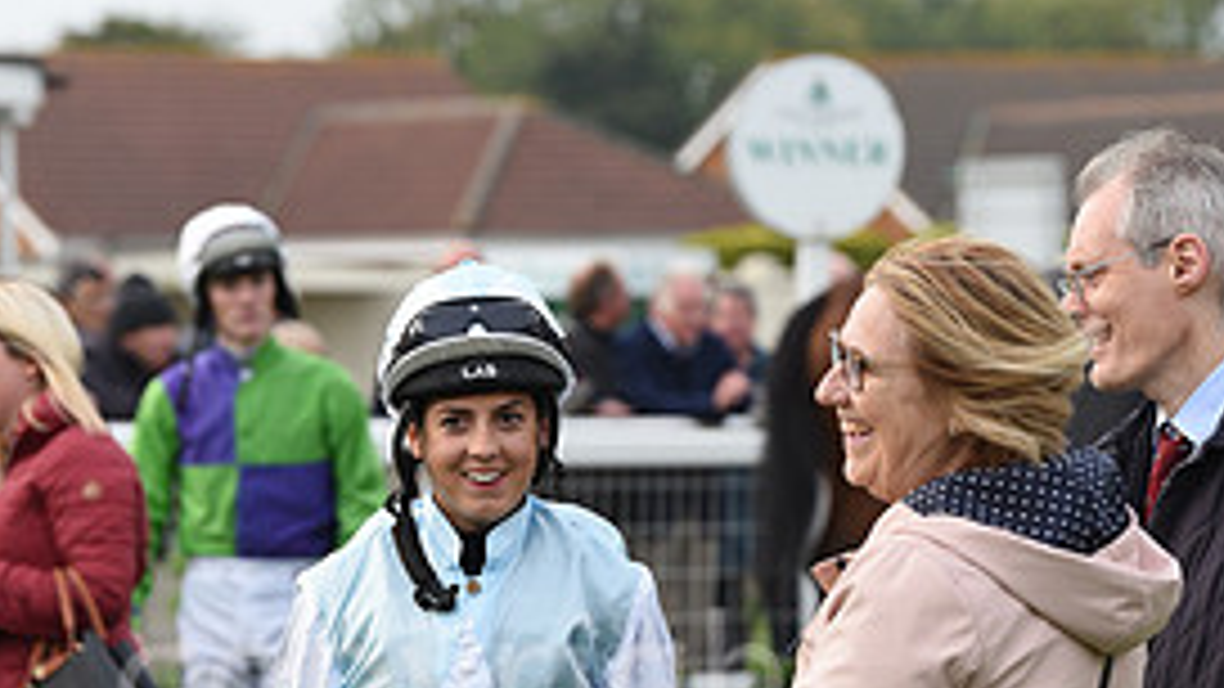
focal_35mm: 277
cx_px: 621
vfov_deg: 4.4
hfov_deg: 7.8
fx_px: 8990
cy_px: 926
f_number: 5.6
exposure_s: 1/640
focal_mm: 160
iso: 1000
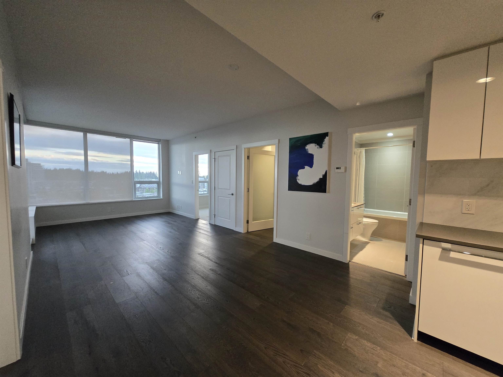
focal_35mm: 13
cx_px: 252
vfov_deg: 89.9
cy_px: 188
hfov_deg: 106.2
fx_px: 189
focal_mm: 1.7
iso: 500
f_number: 2.2
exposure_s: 1/60
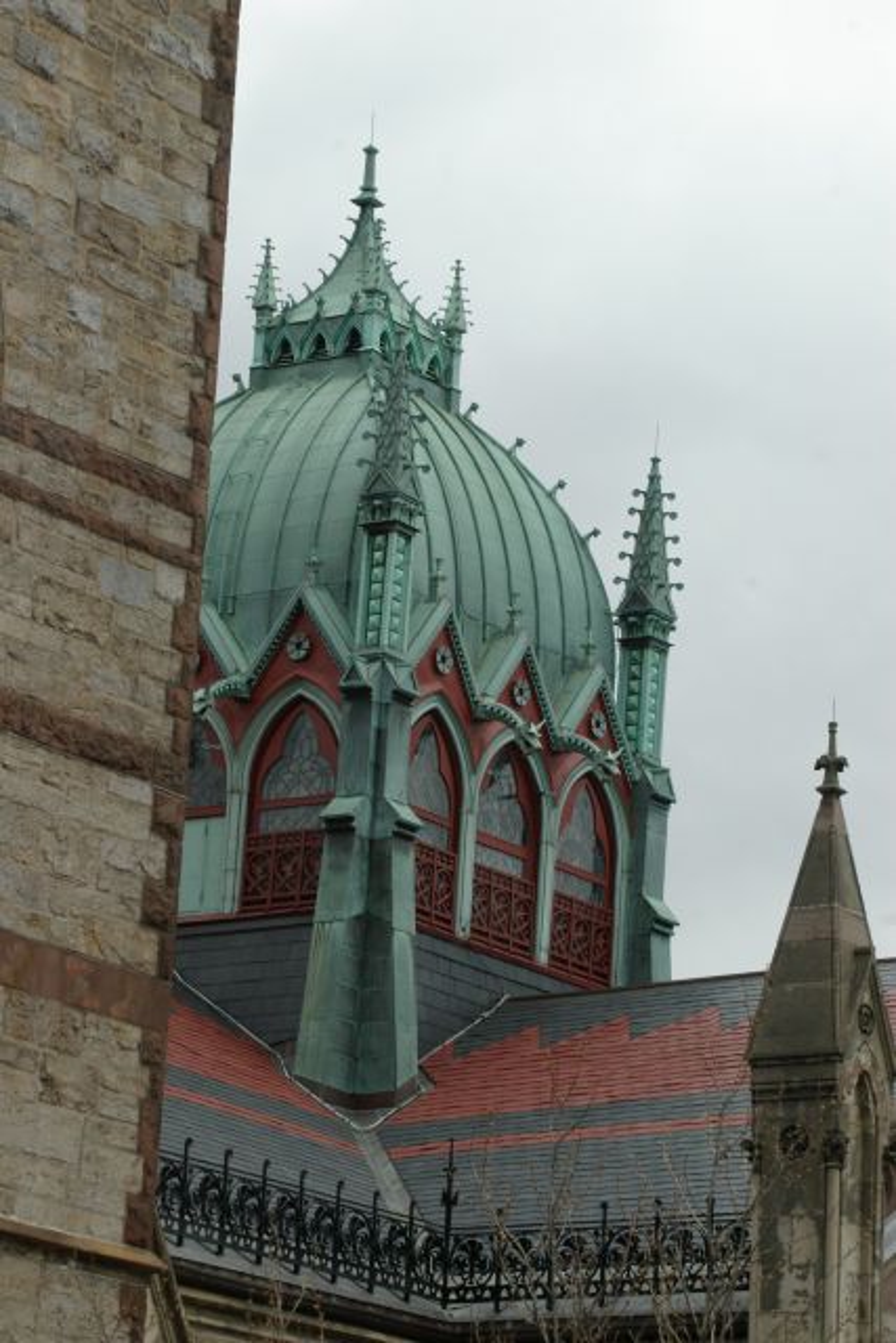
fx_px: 5485
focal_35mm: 147
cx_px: 448
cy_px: 672
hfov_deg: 9.3
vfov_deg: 14.0
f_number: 9
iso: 400
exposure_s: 1/500
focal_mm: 98
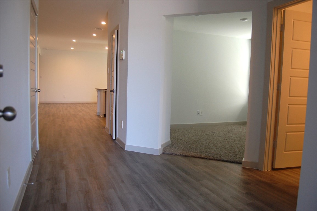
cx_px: 158
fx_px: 238
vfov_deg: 47.9
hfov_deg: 67.4
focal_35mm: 27
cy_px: 106
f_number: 4
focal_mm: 18
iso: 400
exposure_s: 1/50
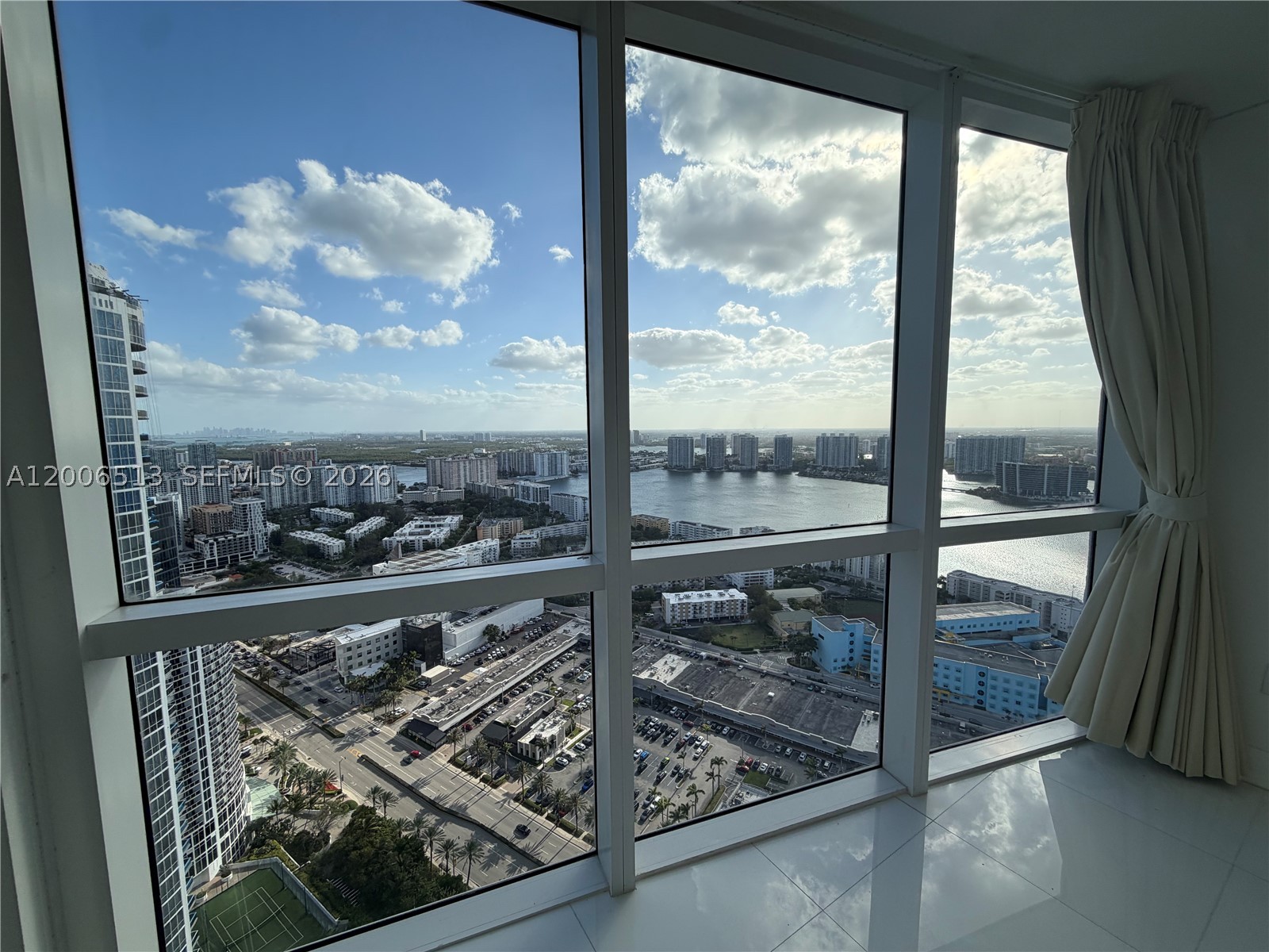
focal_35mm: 14
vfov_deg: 85.7
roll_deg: +1.3
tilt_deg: -4.8
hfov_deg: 102.1
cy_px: 476
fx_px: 513
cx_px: 634
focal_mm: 2.22
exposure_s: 1/770
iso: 25
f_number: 2.2
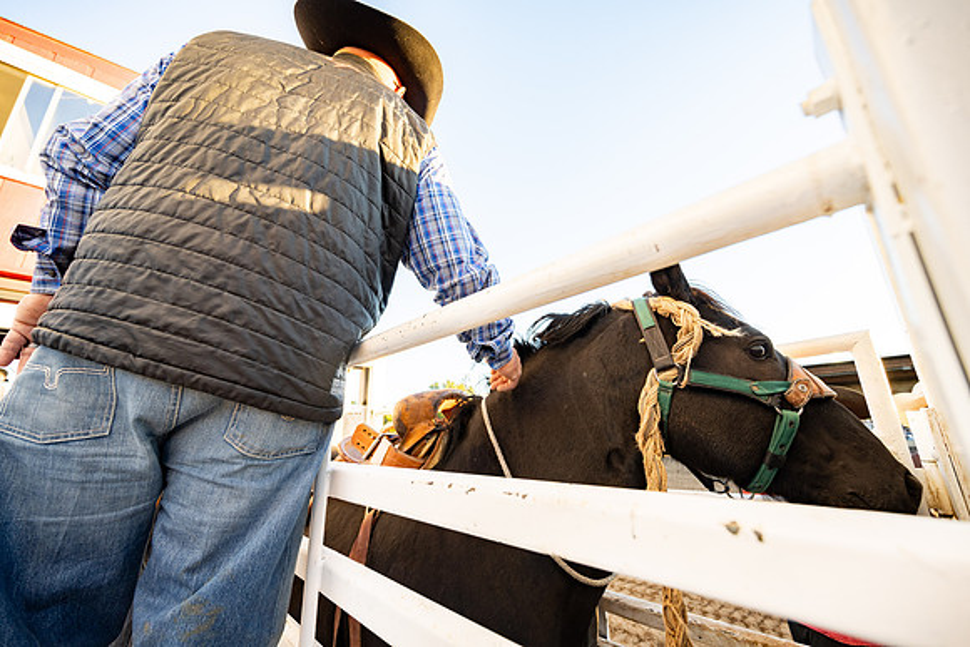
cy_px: 324
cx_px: 485
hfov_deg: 104.2
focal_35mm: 14
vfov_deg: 81.2
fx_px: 377
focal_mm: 14
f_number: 4
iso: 250
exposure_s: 1/200
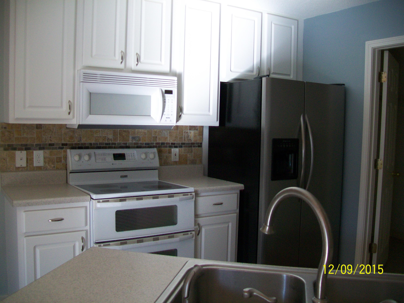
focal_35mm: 34
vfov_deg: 41.8
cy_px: 152
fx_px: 397
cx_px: 202
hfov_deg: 54.0
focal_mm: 6.1
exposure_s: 1/125
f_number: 2.7
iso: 119
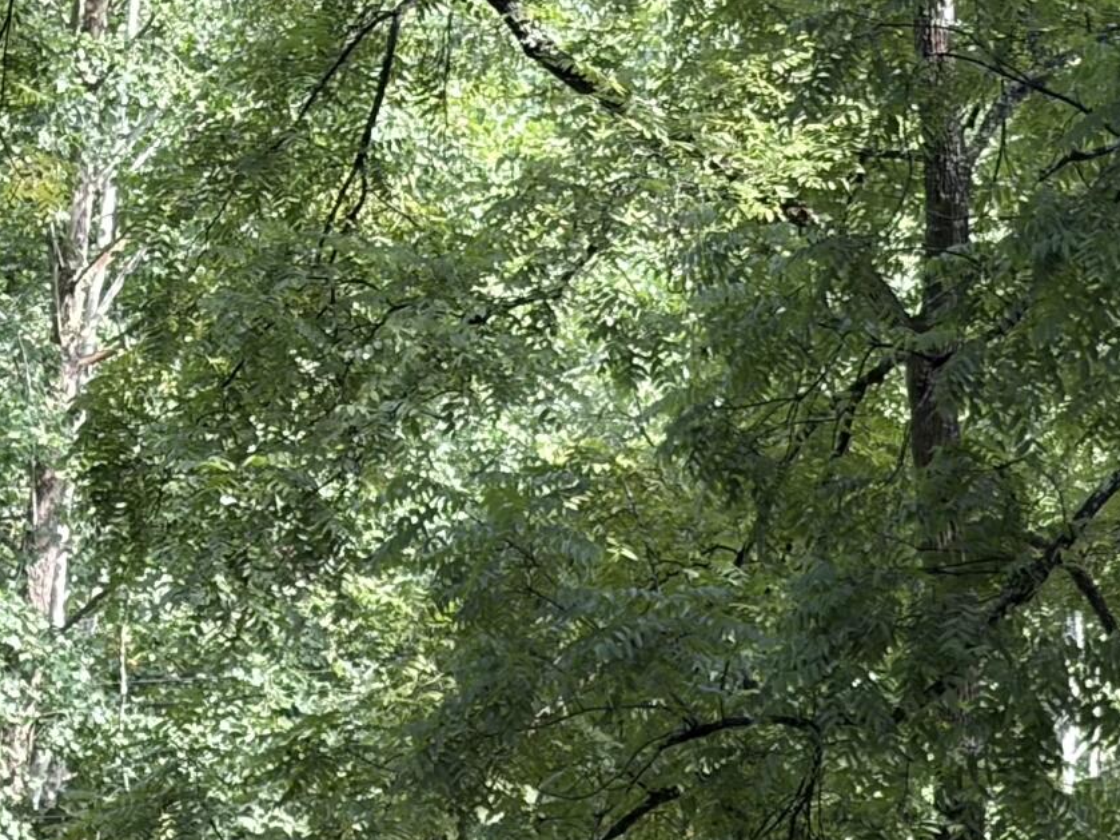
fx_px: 6017
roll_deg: -1.8
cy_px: 1436
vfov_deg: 7.8
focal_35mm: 186
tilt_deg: -0.4
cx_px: 1229
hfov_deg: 10.5
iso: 32
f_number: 1.6
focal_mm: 5.96
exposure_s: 1/126
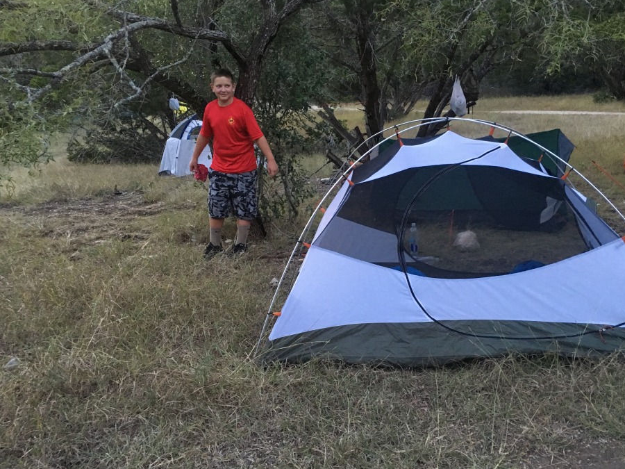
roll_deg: +2.7
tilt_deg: -13.4
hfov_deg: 55.2
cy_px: 242
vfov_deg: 42.9
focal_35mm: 33
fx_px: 596
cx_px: 344
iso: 200
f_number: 2.2
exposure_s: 1/30
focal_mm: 4.15
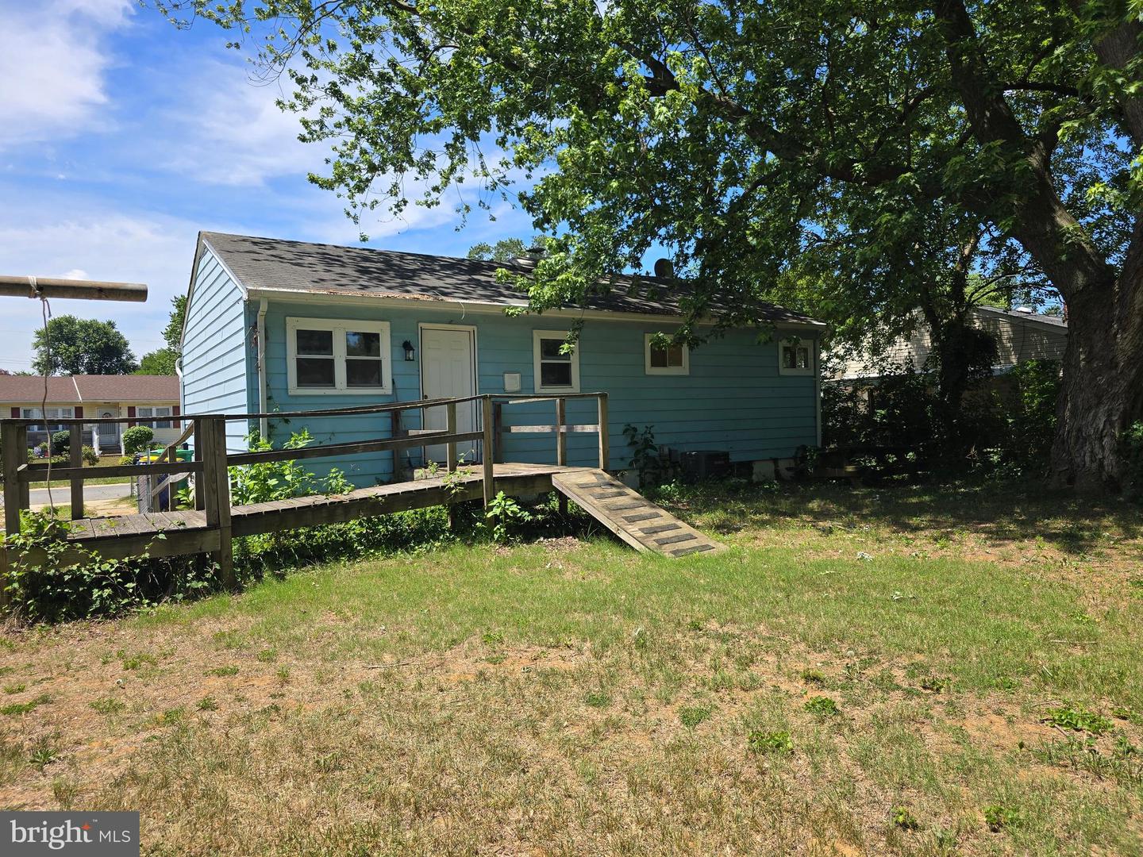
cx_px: 572
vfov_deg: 58.9
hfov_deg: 73.9
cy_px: 428
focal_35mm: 23
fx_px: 759
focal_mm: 6.3
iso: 12
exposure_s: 1/575
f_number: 1.7
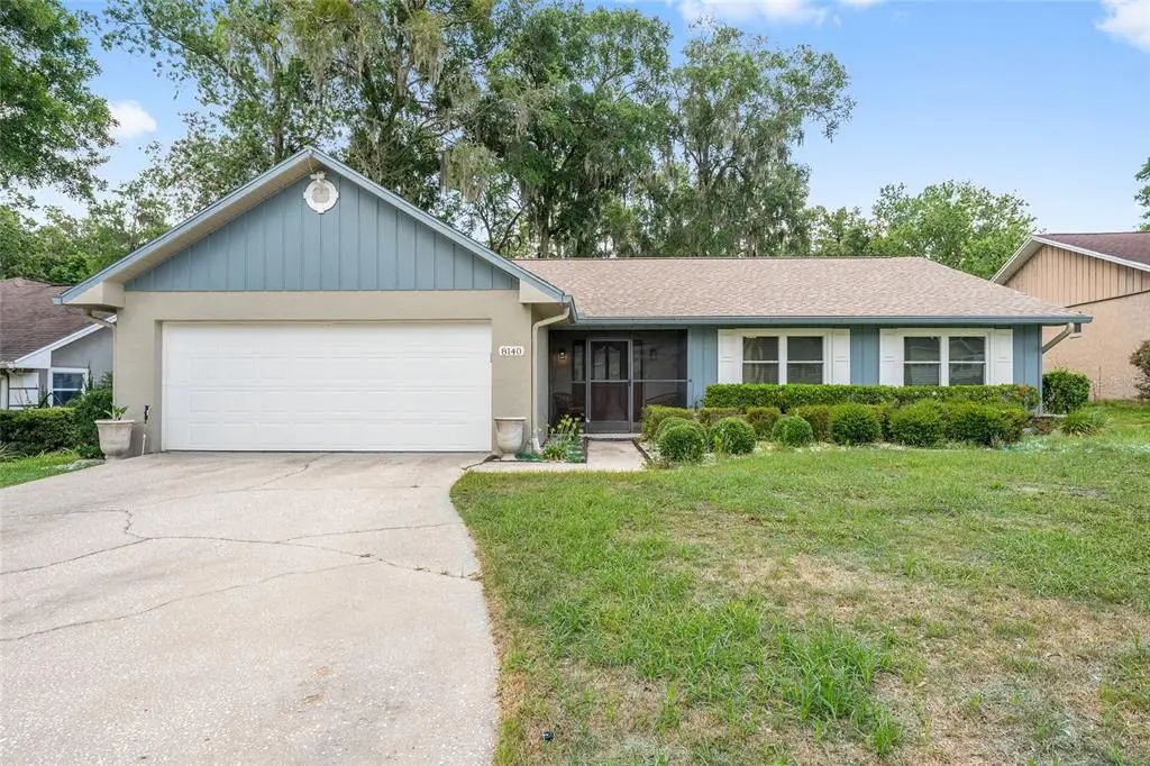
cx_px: 575
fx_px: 575
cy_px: 383
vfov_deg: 67.3
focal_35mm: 18
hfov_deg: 90.0
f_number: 8
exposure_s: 1/320
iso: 800
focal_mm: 18
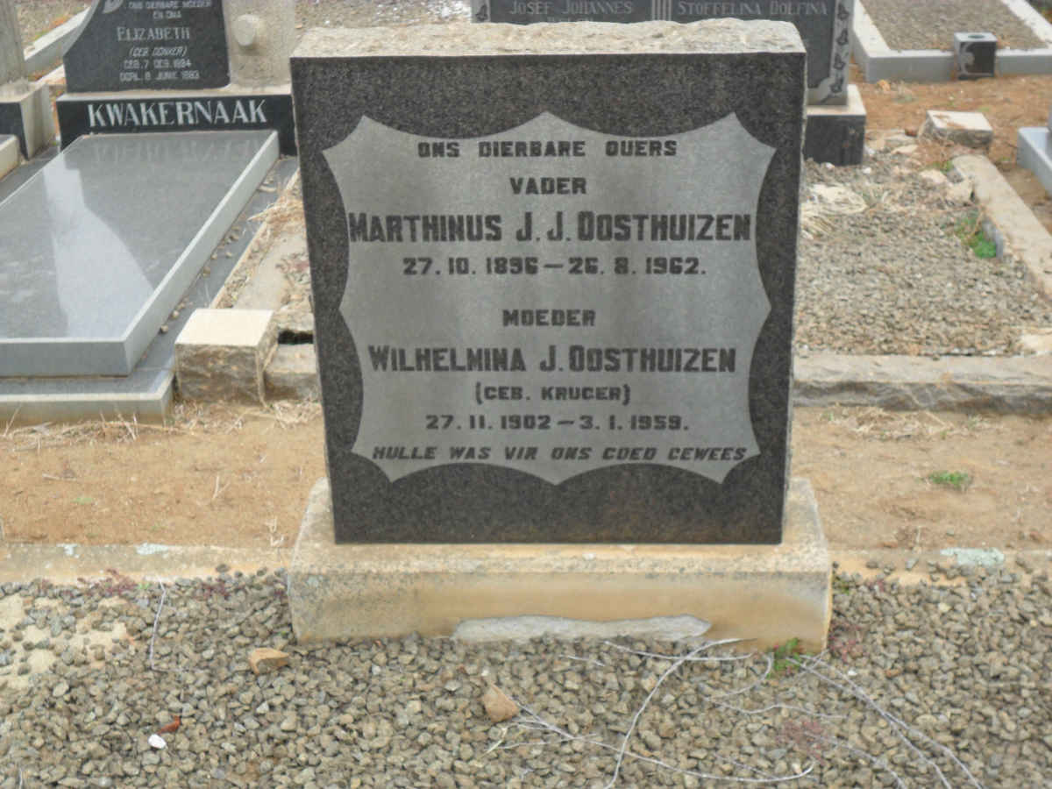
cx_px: 526
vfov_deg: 28.0
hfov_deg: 36.8
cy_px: 394
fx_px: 1580
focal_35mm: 52
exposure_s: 1/125
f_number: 5
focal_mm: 9.3
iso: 100
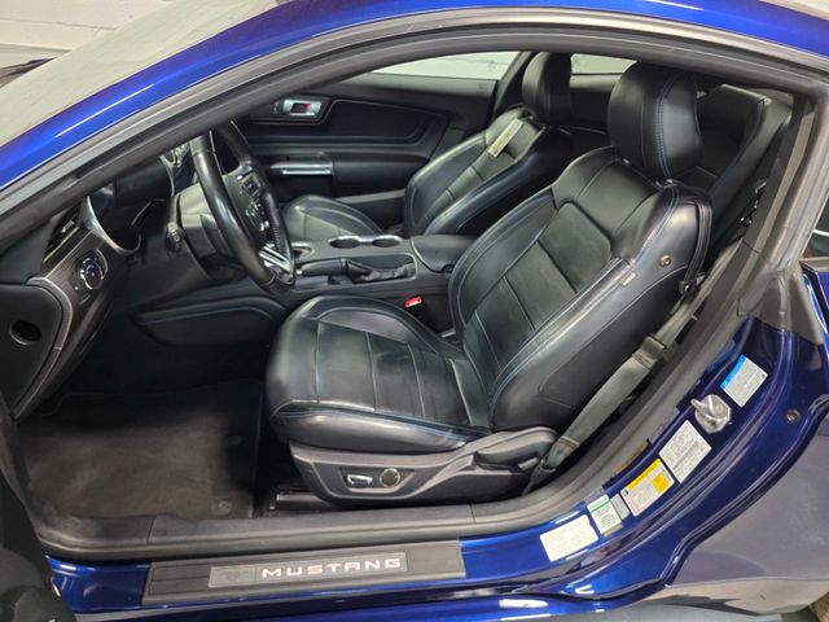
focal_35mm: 23
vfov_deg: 58.9
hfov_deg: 73.9
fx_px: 551
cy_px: 311
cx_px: 414
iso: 640
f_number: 1.7
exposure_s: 1/120
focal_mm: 6.3
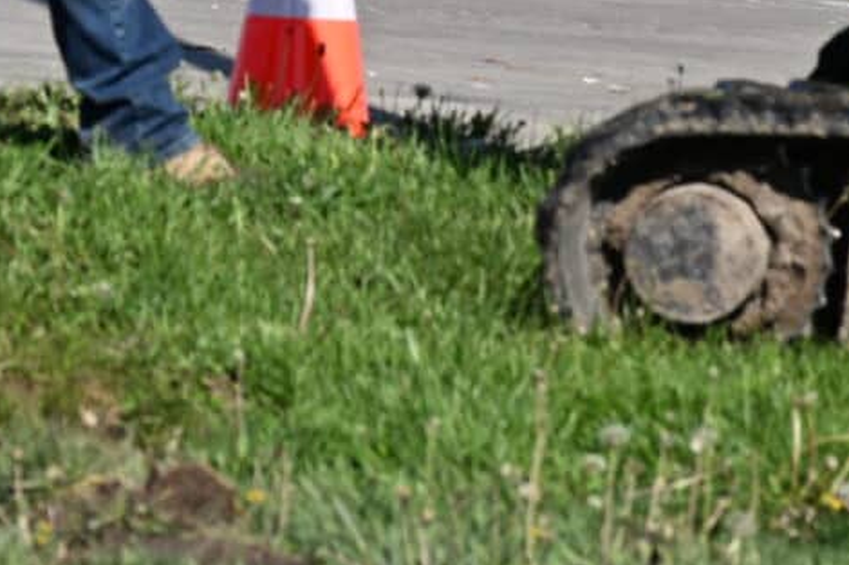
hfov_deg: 3.1
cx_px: -598
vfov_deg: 2.1
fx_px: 15417
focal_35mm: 654
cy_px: -833
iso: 64
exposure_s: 1/500
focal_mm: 120
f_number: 5.6
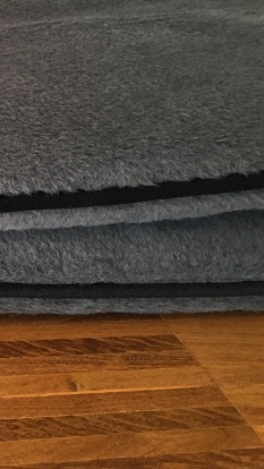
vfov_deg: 33.9
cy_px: 136
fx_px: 759
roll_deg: -4.8
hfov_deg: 17.4
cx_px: -153
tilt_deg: -23.6
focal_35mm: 61
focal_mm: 4.15
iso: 160
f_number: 2.2
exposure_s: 1/33
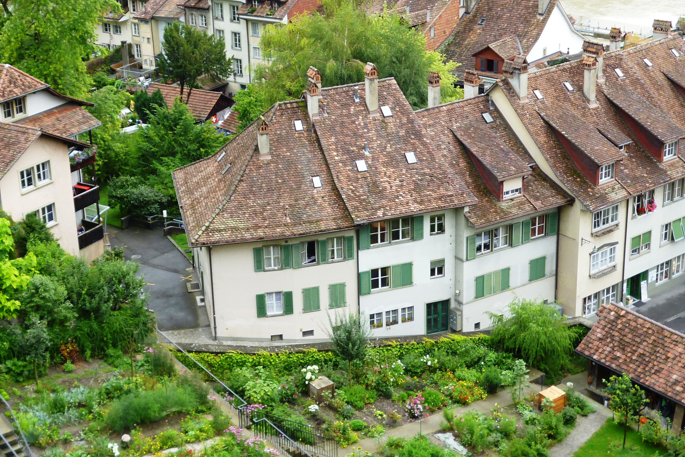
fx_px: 1123
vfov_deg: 22.8
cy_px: 128
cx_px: 349
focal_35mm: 59
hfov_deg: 33.9
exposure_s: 1/80
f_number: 3.7
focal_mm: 7.3
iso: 100
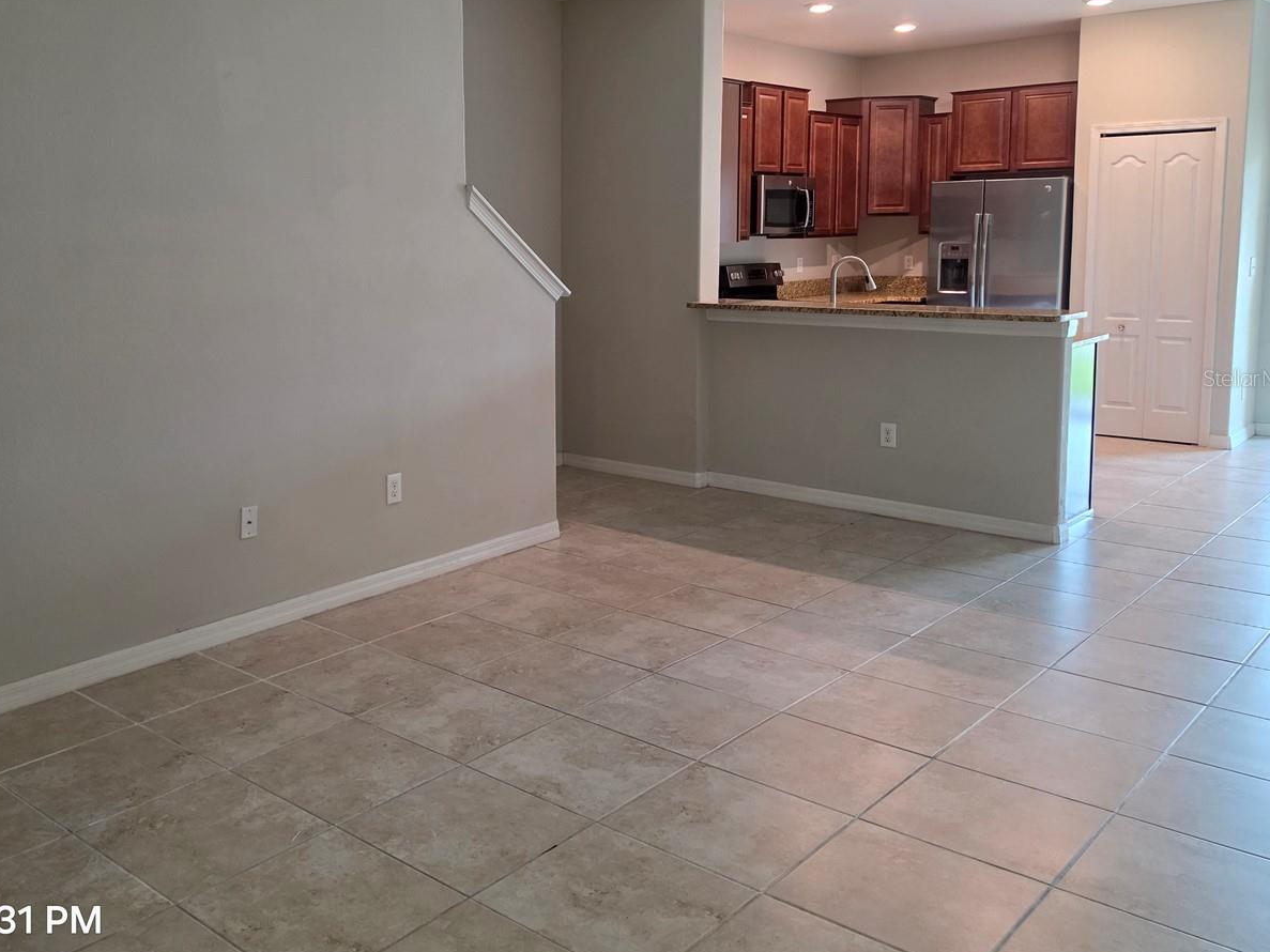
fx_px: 1137
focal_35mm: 31
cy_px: 378
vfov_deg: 45.2
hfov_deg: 57.4
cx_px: 448
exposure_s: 1/120
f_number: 1.4
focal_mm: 6.5
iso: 640
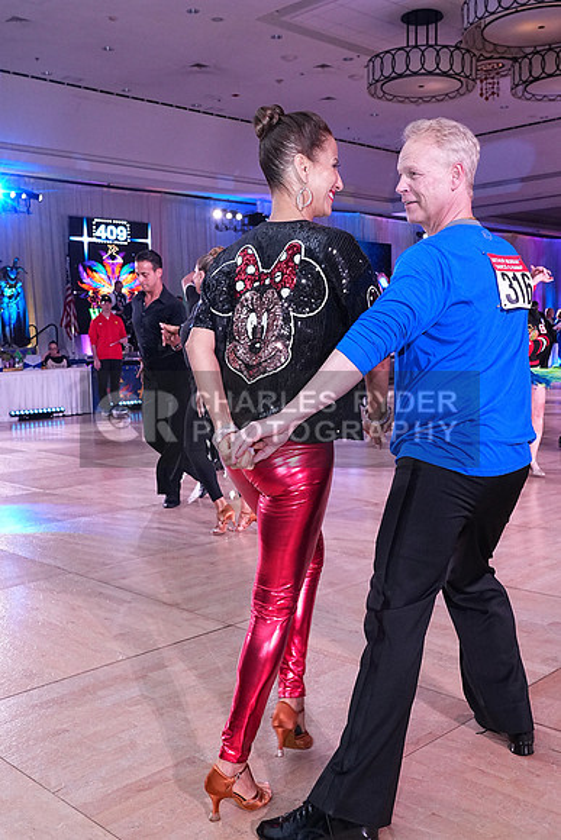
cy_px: 420
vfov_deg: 53.1
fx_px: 841
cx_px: 280
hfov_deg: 36.9
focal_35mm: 36
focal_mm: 24
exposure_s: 1/320
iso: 2500
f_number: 5.6
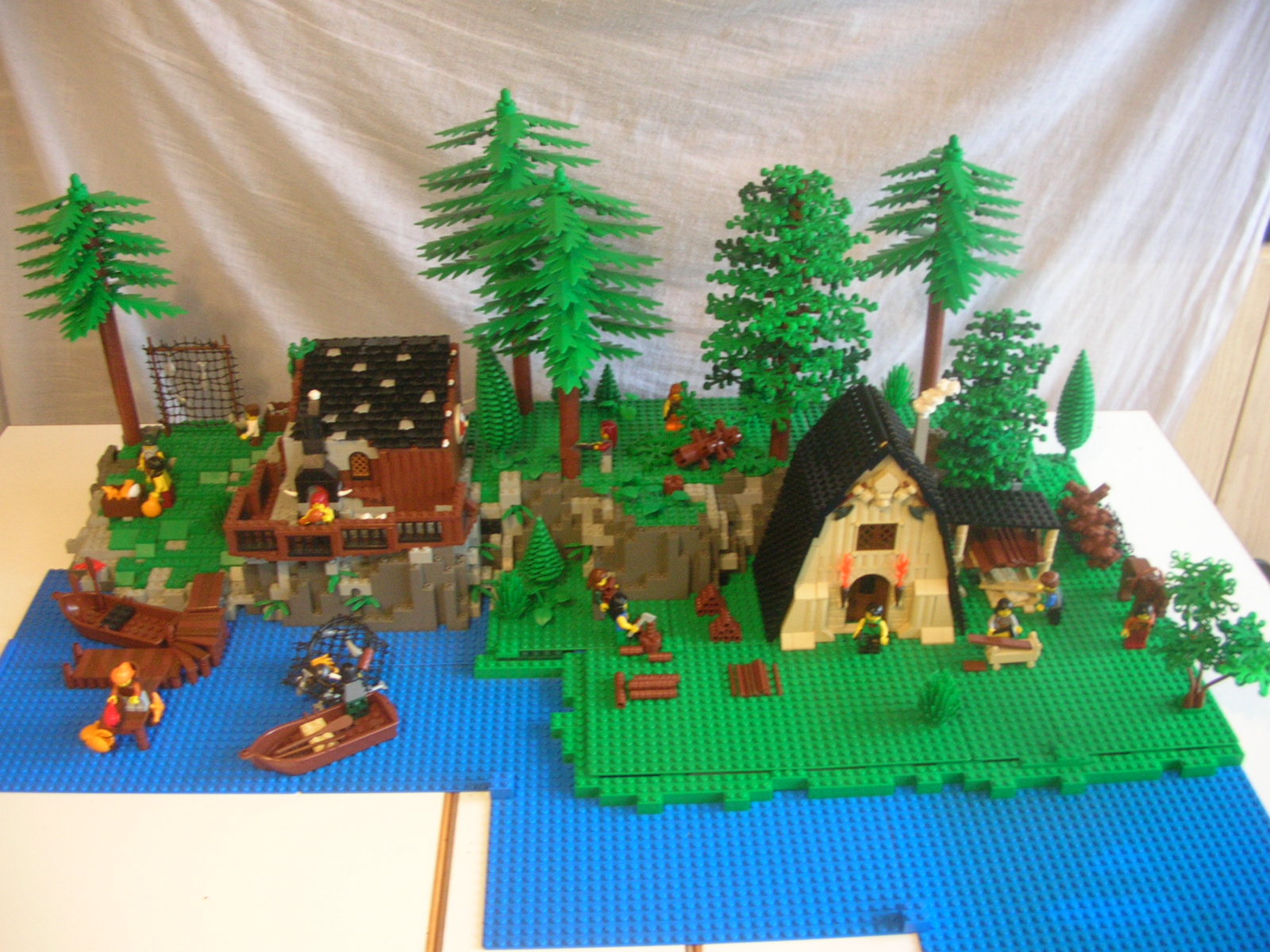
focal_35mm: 35
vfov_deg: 40.7
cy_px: 476
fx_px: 1284
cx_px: 635
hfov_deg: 52.6
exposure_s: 1/5.8
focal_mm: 5.8
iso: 131
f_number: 2.8
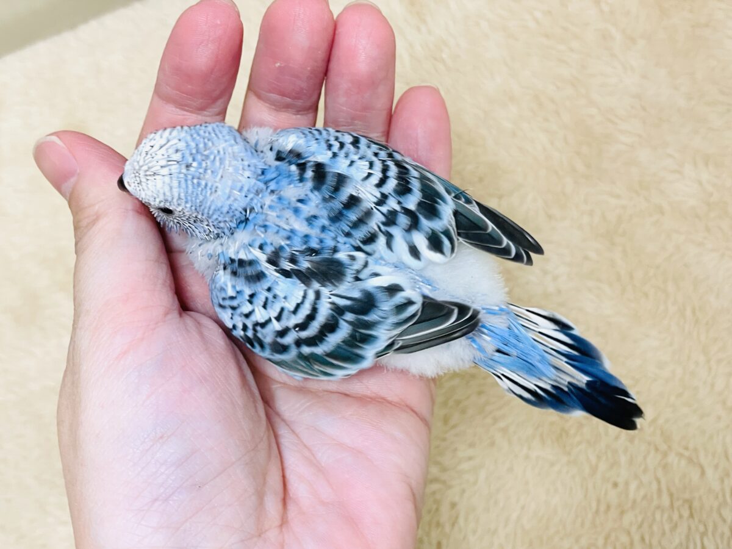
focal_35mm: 52
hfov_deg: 36.8
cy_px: 274
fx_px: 1100
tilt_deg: -68.5
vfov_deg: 28.0
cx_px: 366
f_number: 2
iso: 100
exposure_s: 1/99
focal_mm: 6
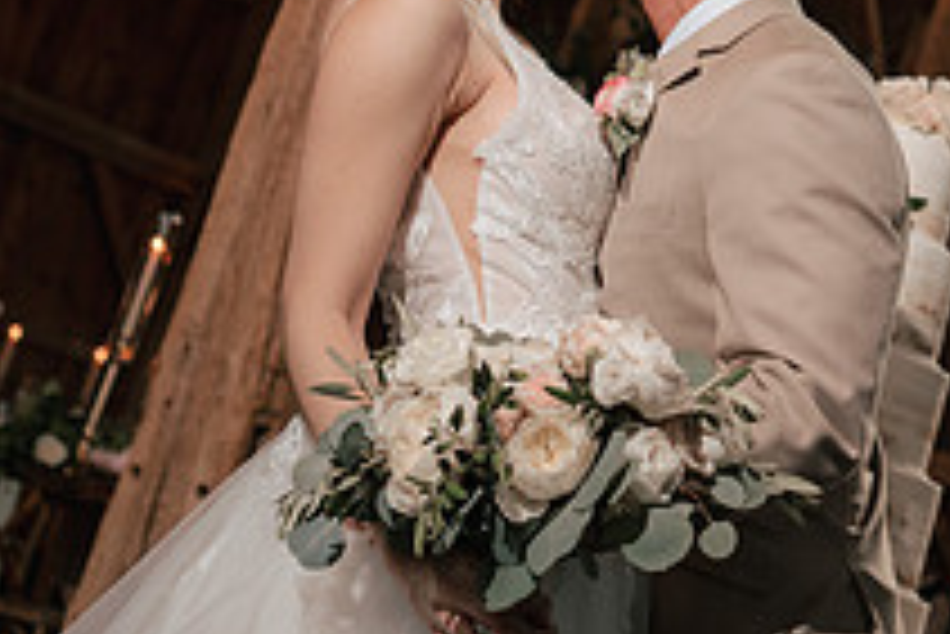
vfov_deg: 13.9
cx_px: 833
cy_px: -101
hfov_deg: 20.8
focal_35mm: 96
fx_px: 2535
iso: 500
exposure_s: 1/200
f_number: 3.2
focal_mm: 35
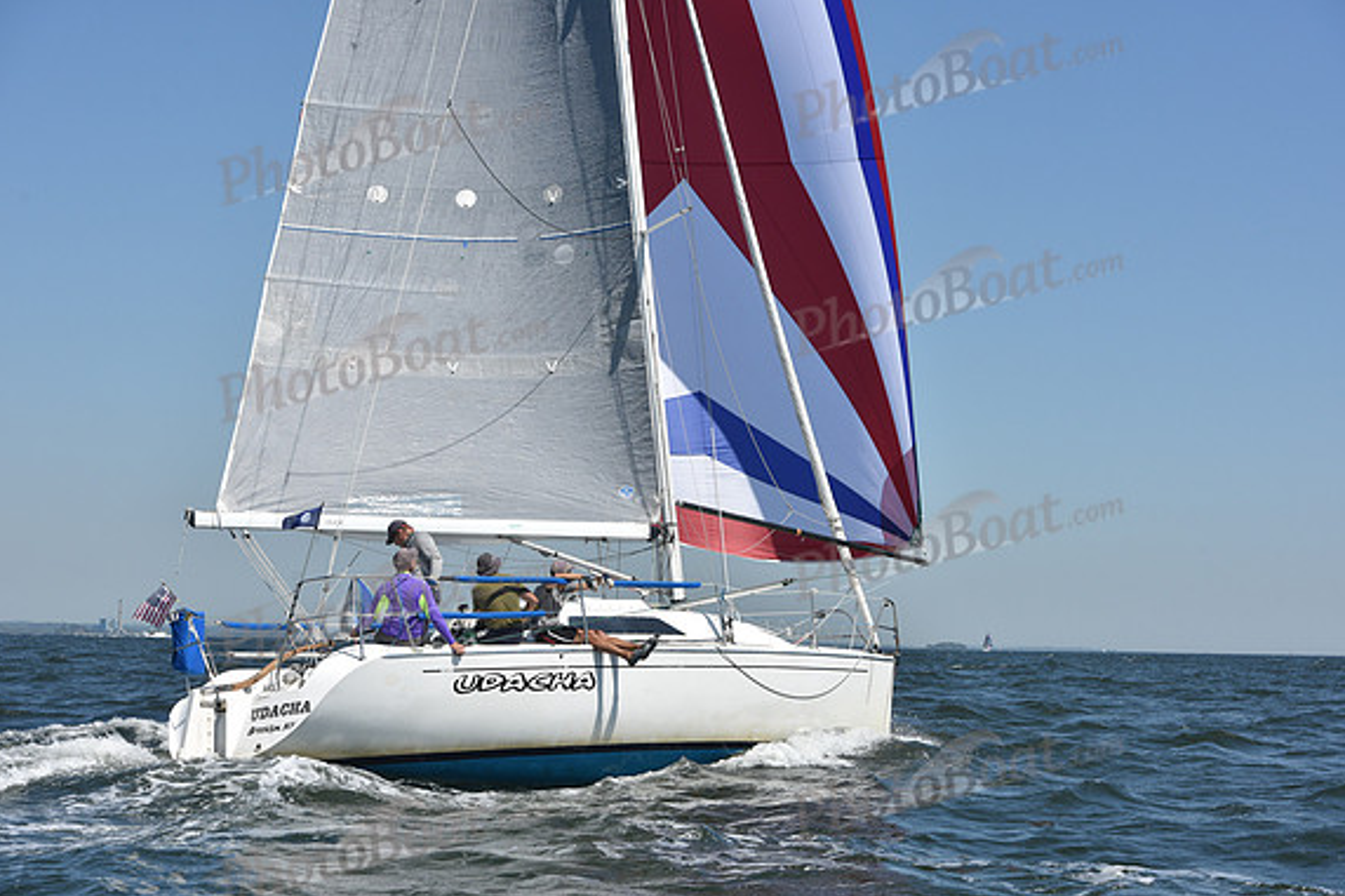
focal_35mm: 71
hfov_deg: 28.5
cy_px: 450
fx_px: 2652
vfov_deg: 19.2
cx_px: 672
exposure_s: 1/1250
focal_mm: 70
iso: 250
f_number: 9
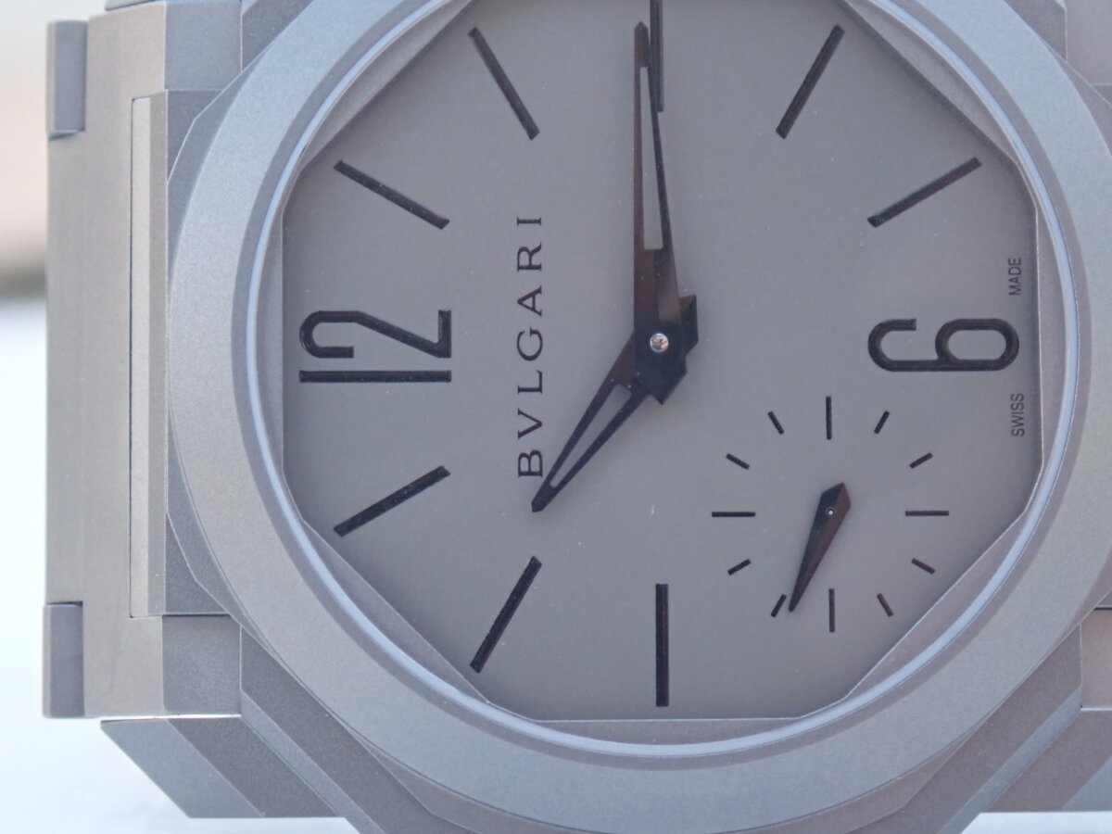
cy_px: 417
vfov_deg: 14.8
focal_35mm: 100
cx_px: 556
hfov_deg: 19.6
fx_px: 3212
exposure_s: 1/100
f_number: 4.9
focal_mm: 18
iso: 800
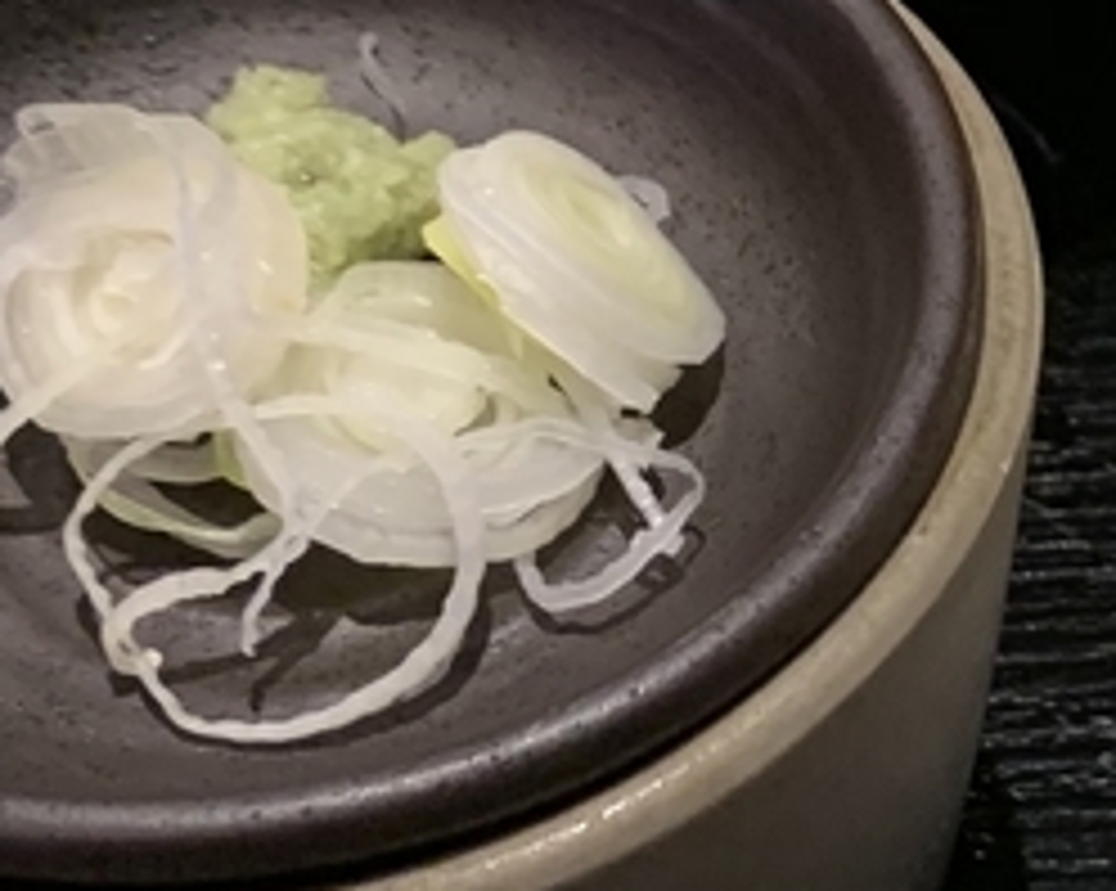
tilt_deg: -49.7
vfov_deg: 12.5
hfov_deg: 14.6
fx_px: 4059
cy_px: 338
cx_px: 1652
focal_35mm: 123
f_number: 1.8
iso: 200
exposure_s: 1/50
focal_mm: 4.25
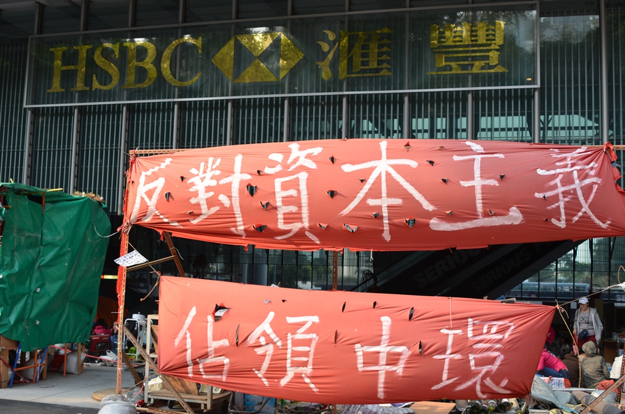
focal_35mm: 42
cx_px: 312
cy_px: 207
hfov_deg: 46.5
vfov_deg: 31.7
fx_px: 728
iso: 200
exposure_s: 1/125
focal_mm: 28
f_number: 5.6
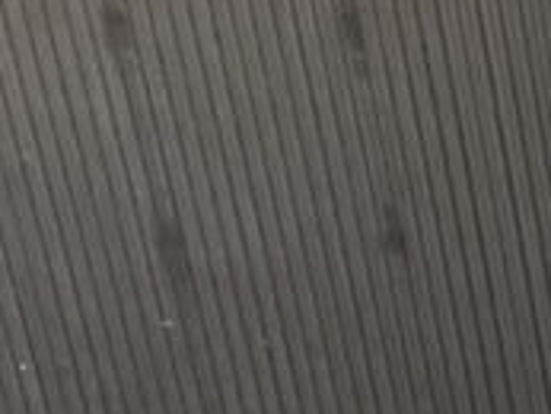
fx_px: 2453
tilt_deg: -25.6
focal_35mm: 154
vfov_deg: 9.6
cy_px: 420
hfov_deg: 10.5
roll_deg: -0.2
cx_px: 1427
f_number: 1.6
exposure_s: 1/50
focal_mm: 4.2
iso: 500
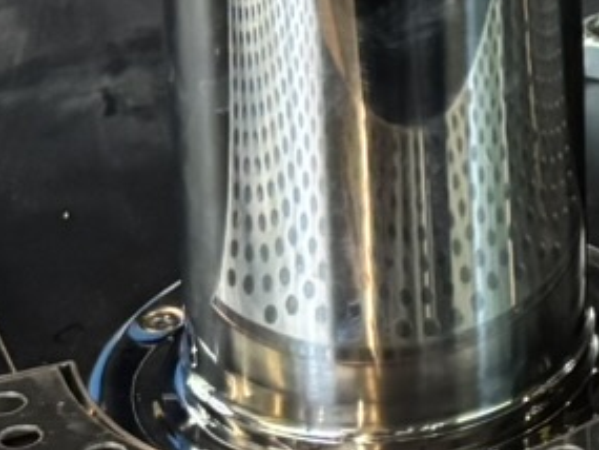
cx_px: 1200
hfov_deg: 9.8
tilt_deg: -20.3
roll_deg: -2.6
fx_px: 3237
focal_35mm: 187
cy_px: -322
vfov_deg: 7.7
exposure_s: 1/60
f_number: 1.6
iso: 400
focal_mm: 5.96
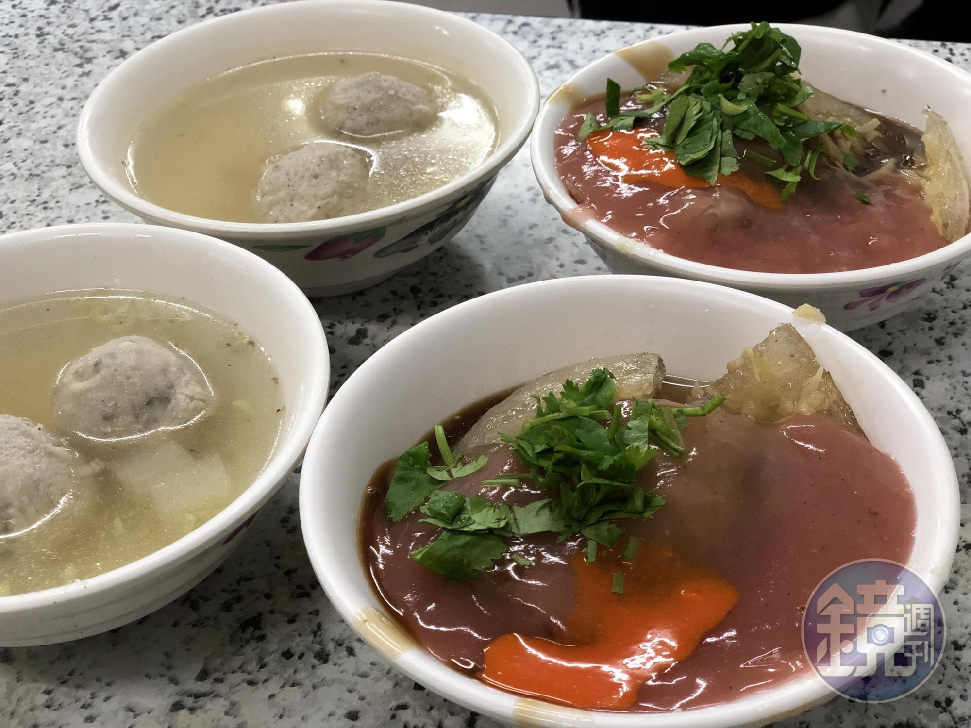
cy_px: 364
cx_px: 486
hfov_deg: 36.8
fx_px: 1459
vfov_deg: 28.0
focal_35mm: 52
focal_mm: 6
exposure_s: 1/30
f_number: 2.4
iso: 100
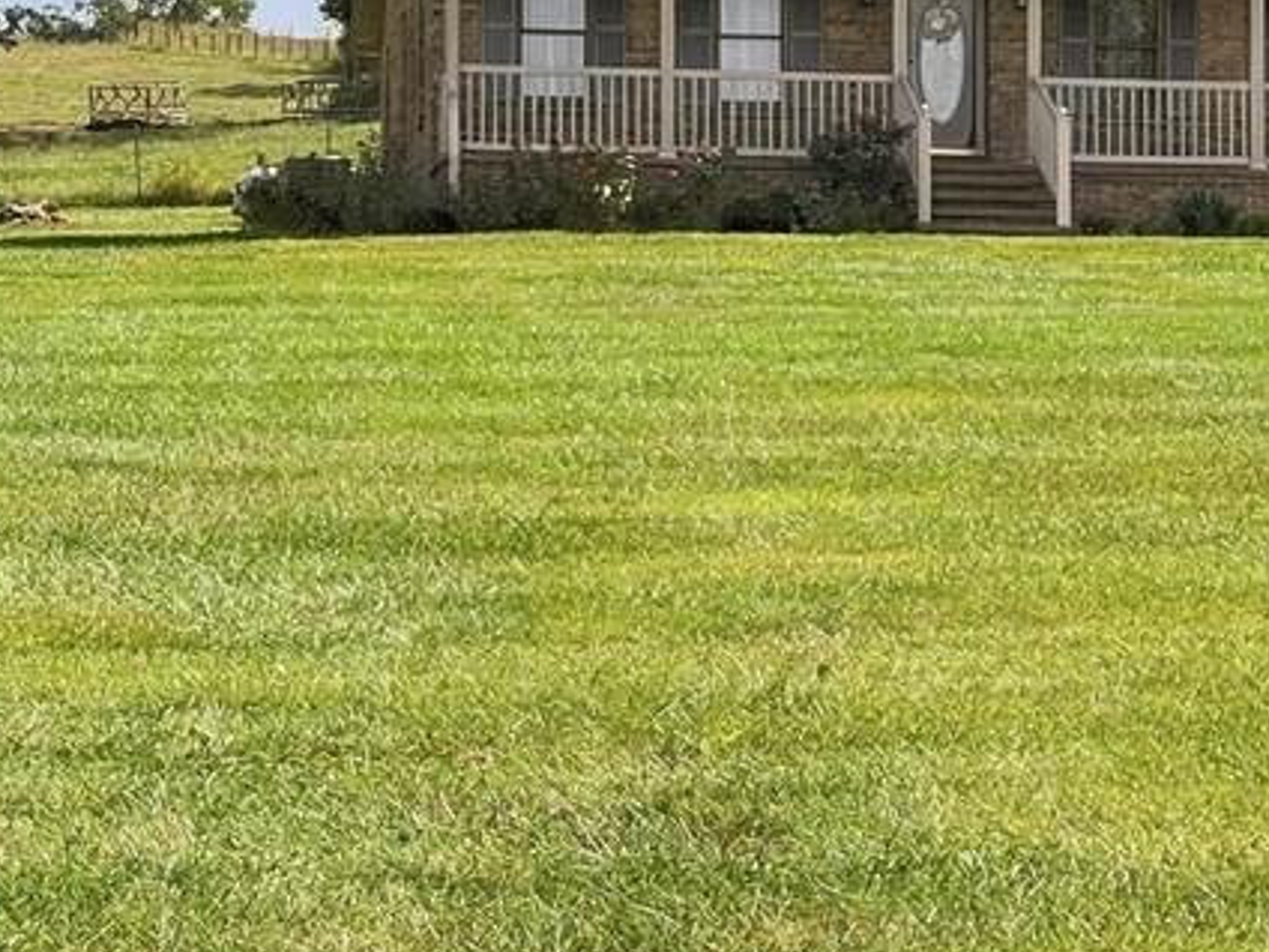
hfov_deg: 13.4
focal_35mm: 145
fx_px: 5316
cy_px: 132
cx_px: 1248
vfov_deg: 10.2
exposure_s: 1/5587
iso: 64
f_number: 1.8
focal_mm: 6.8
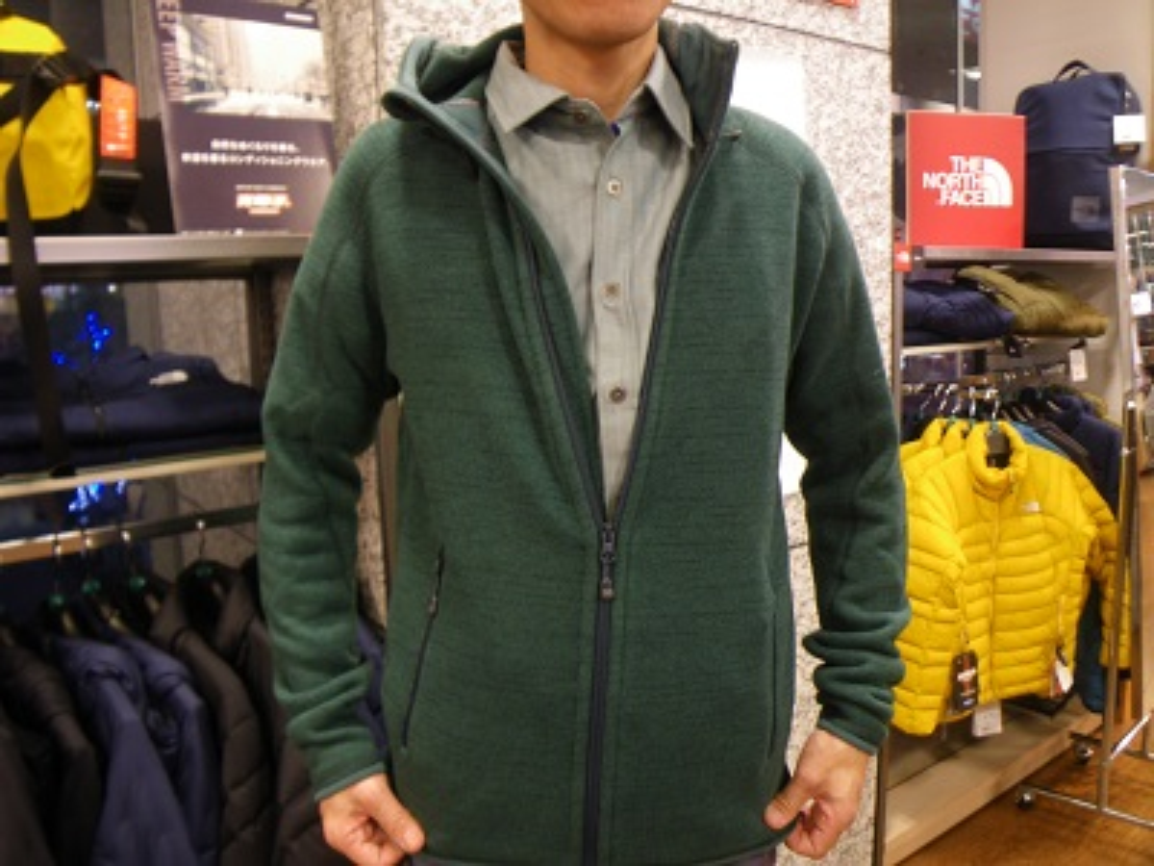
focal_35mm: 28
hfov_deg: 63.4
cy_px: 433
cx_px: 577
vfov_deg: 49.7
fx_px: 933
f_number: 3.5
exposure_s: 1/4
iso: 100
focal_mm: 5
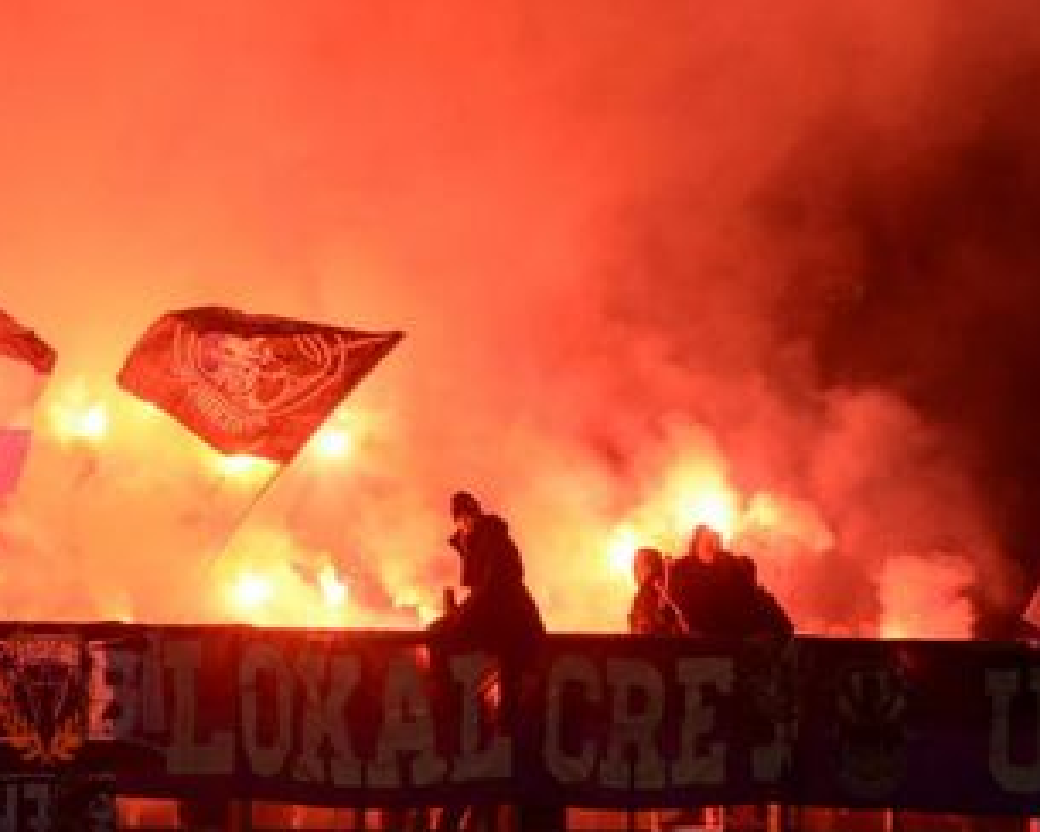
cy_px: 471
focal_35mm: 527
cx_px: 351
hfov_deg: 3.7
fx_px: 16221
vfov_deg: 2.9
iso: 1250
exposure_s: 1/500
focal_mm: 200
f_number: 13
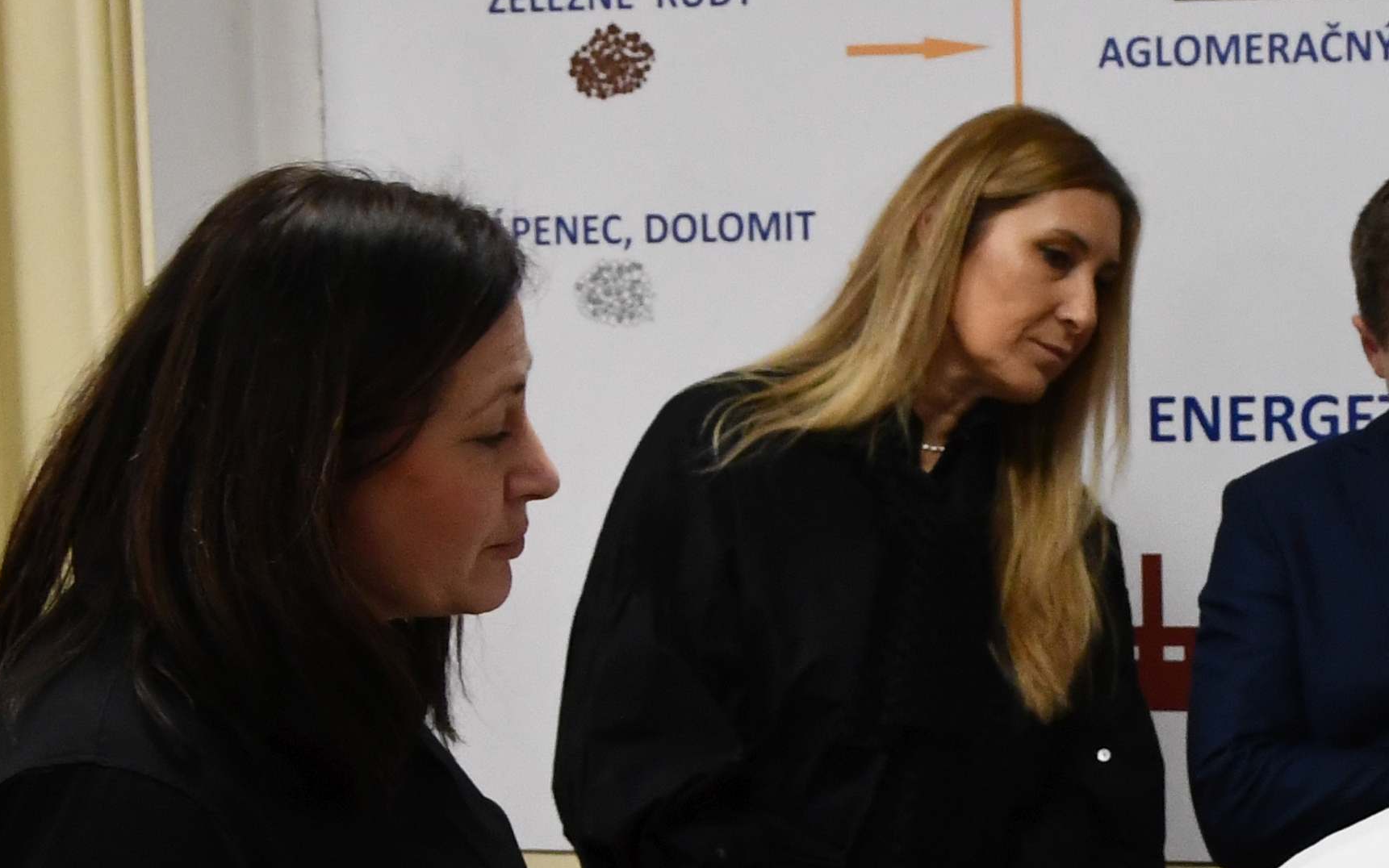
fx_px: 4619
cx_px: 1337
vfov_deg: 10.6
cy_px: 874
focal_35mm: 122
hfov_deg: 16.8
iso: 2000
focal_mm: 25
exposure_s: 1/160
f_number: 6.3
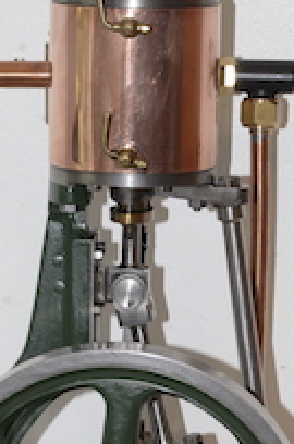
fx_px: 3029
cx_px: 148
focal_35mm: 246
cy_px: 392
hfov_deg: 5.6
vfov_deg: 8.4
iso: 800
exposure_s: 1/60
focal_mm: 82
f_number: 13
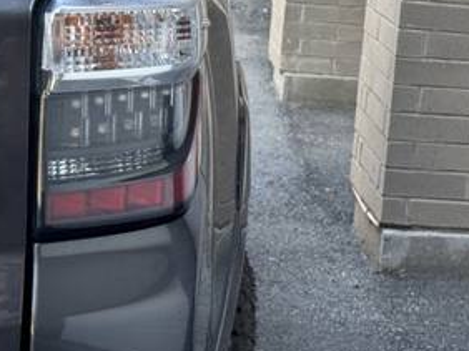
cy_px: 15
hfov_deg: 17.8
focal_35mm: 109
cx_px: 407
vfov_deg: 13.4
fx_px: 1476
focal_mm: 6.76
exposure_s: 1/314
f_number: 1.78
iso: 64
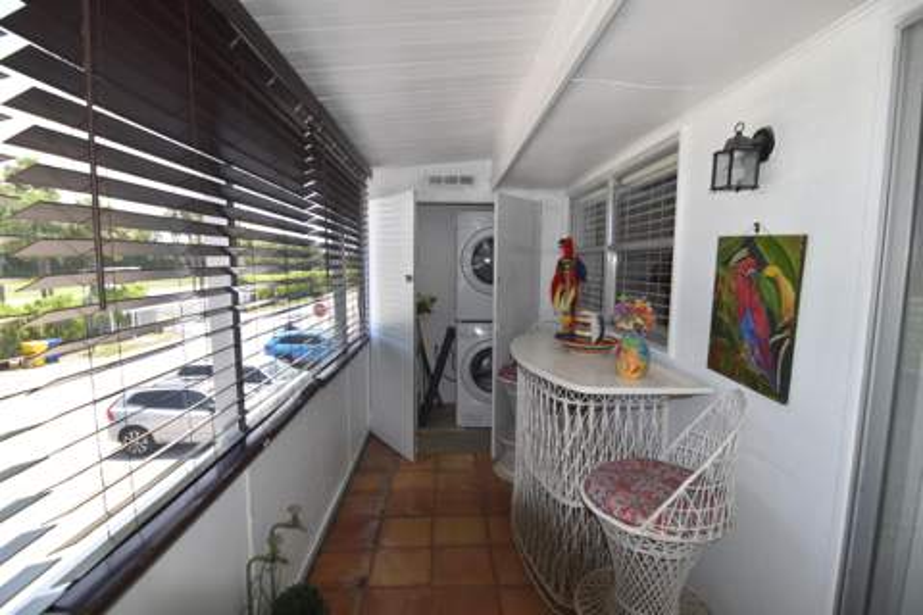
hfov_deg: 95.0
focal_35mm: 16
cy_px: 308
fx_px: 423
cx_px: 462
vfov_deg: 72.1
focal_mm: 11
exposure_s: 1/200
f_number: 5
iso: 160
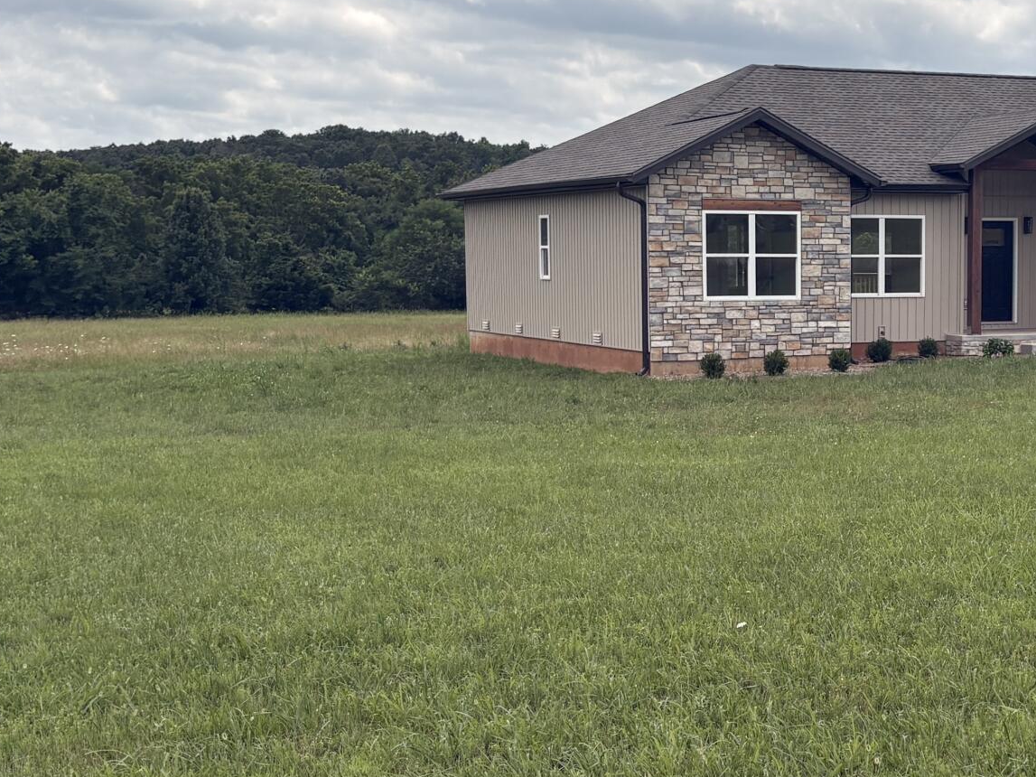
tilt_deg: -4.5
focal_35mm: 68
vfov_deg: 21.6
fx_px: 2035
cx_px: 850
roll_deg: +0.2
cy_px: 430
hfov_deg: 27.9
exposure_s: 1/4065
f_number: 1.6
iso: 50
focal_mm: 5.96
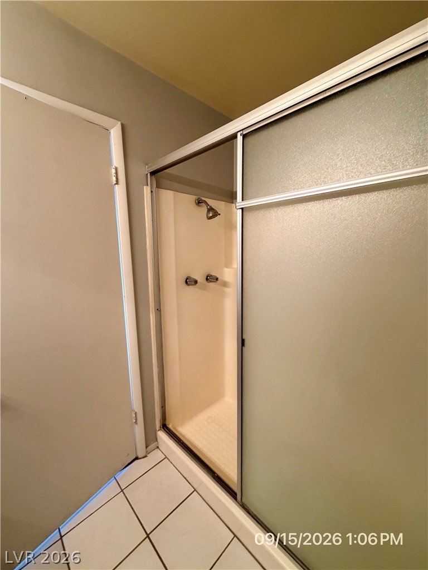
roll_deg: +0.8
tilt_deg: -9.7
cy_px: 285
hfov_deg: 85.7
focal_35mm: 14
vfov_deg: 102.1
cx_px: 214
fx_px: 231
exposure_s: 1/60
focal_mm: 2.22
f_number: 2.2
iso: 250
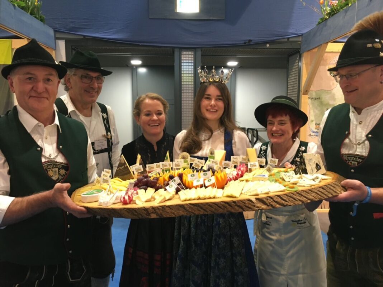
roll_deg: +0.7
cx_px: 192
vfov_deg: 48.2
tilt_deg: -6.3
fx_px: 321
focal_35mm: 29
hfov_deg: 61.7
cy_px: 144
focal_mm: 4.15
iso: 160
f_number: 2.2
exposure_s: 1/33
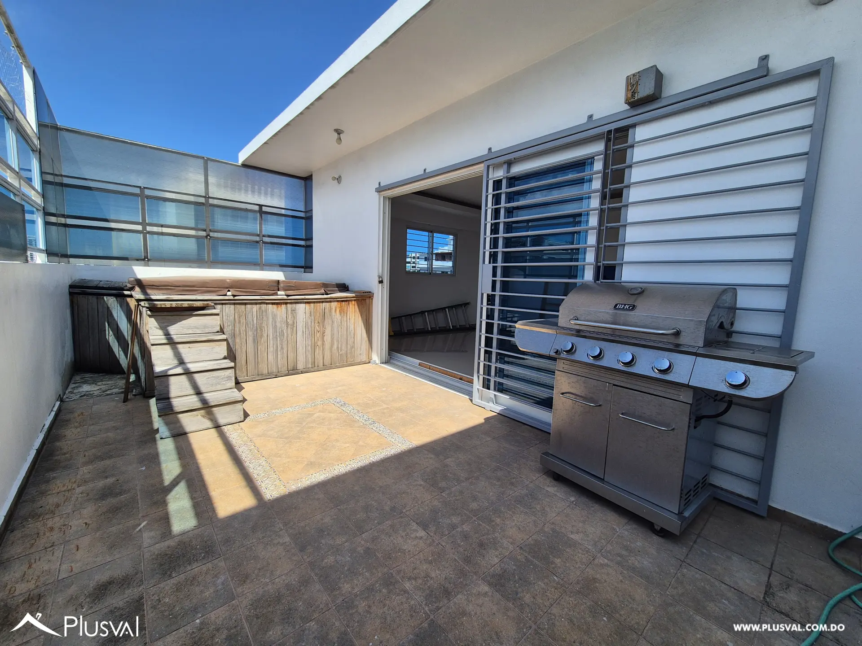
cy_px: 323
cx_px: 431
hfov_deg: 106.2
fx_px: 324
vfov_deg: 89.9
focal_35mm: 13
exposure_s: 1/1688
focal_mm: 2.2
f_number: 2.2
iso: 50
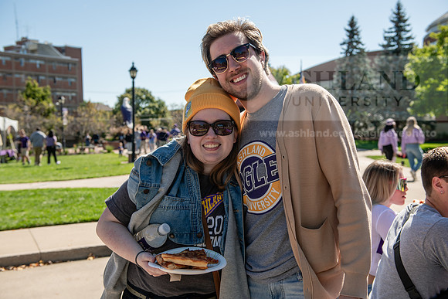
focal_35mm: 45
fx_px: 560
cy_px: 150
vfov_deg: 29.9
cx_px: 224
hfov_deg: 43.6
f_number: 4.5
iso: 80
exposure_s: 1/320
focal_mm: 45
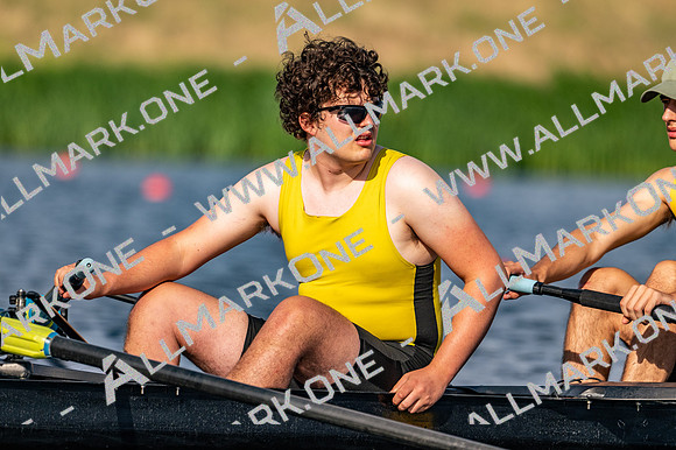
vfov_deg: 2.3
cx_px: 338
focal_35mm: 600
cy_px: 225
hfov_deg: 3.4
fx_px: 11260
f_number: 4.5
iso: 200
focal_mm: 400
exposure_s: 1/2500
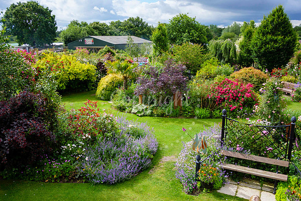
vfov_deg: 43.4
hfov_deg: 61.6
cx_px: 150
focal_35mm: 30
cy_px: 100
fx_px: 252
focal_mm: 14
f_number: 2.5
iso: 200
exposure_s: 1/1600
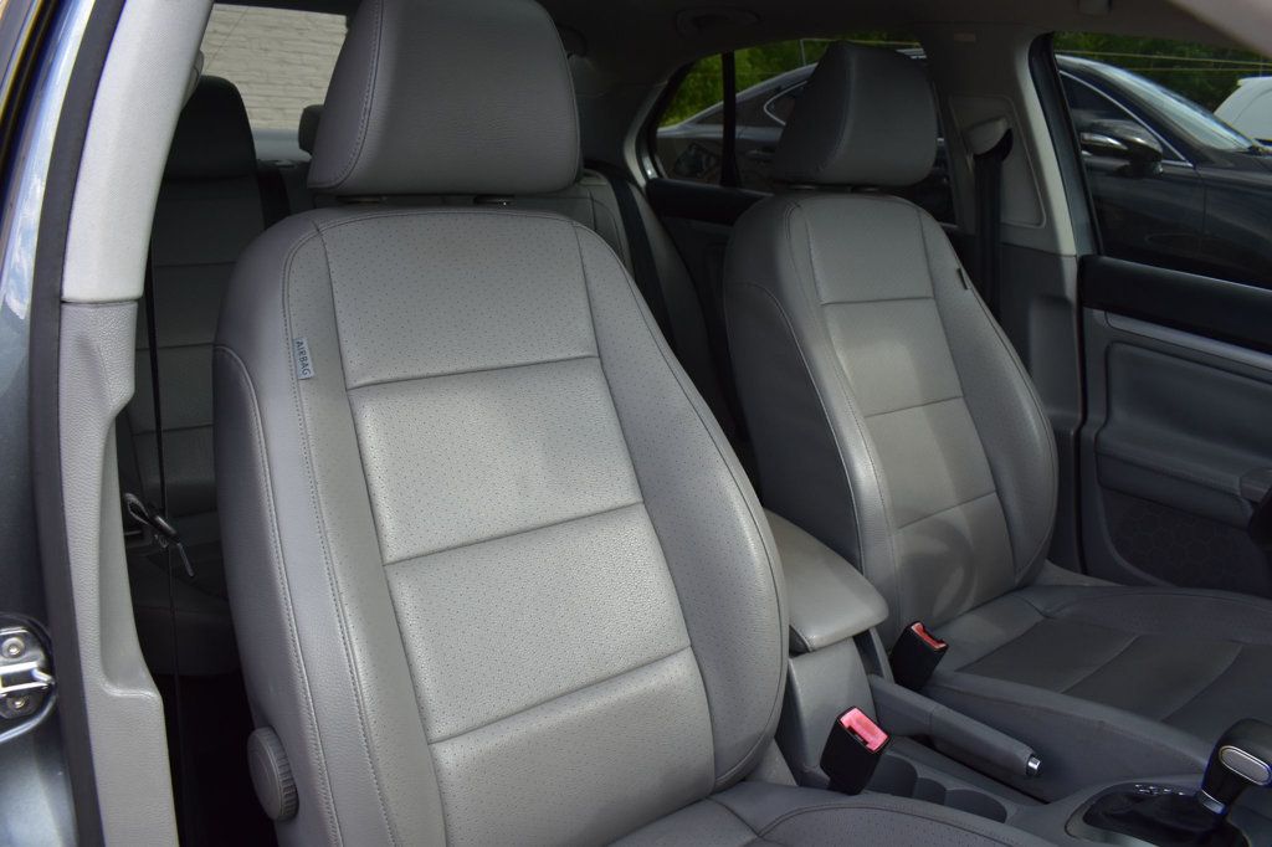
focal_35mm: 27
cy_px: 424
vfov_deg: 47.9
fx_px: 954
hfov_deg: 67.4
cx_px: 636
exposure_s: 1/160
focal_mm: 18
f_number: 9
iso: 400
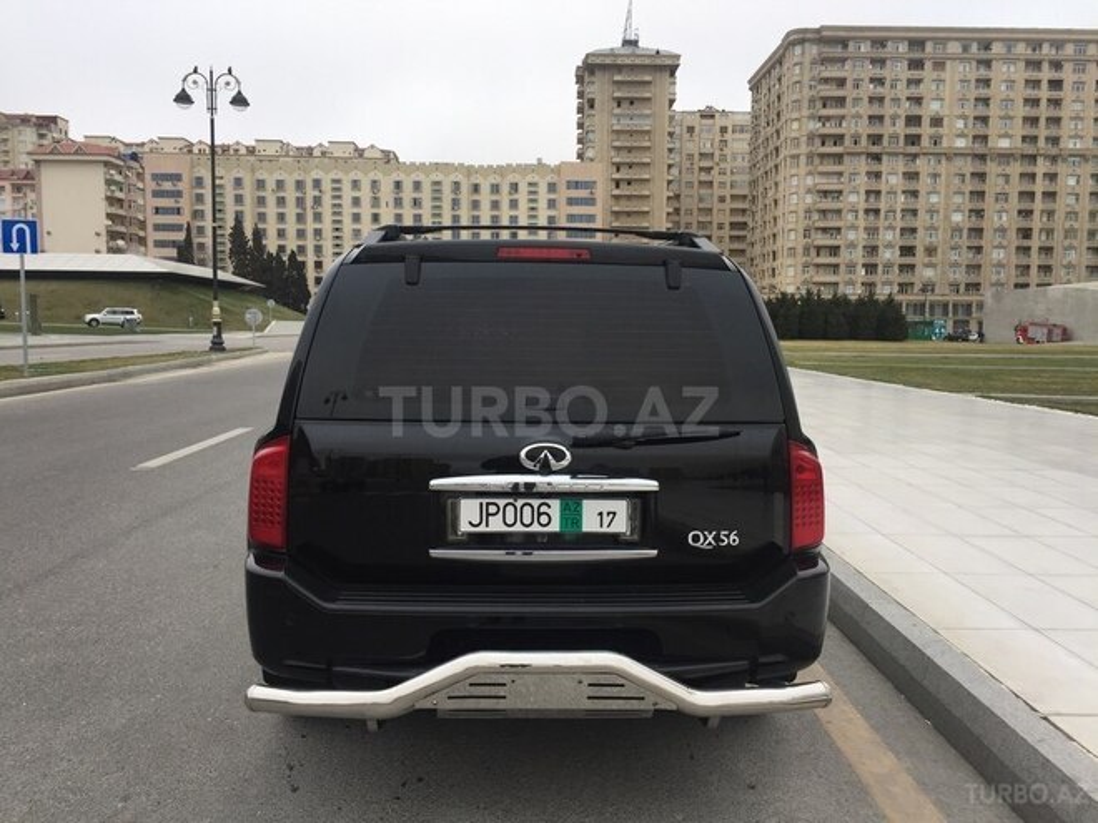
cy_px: 412
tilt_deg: -3.7
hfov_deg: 61.7
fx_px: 920
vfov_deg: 48.2
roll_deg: +0.2
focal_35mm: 29
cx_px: 549
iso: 32
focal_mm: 4.15
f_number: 2.2
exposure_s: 1/154
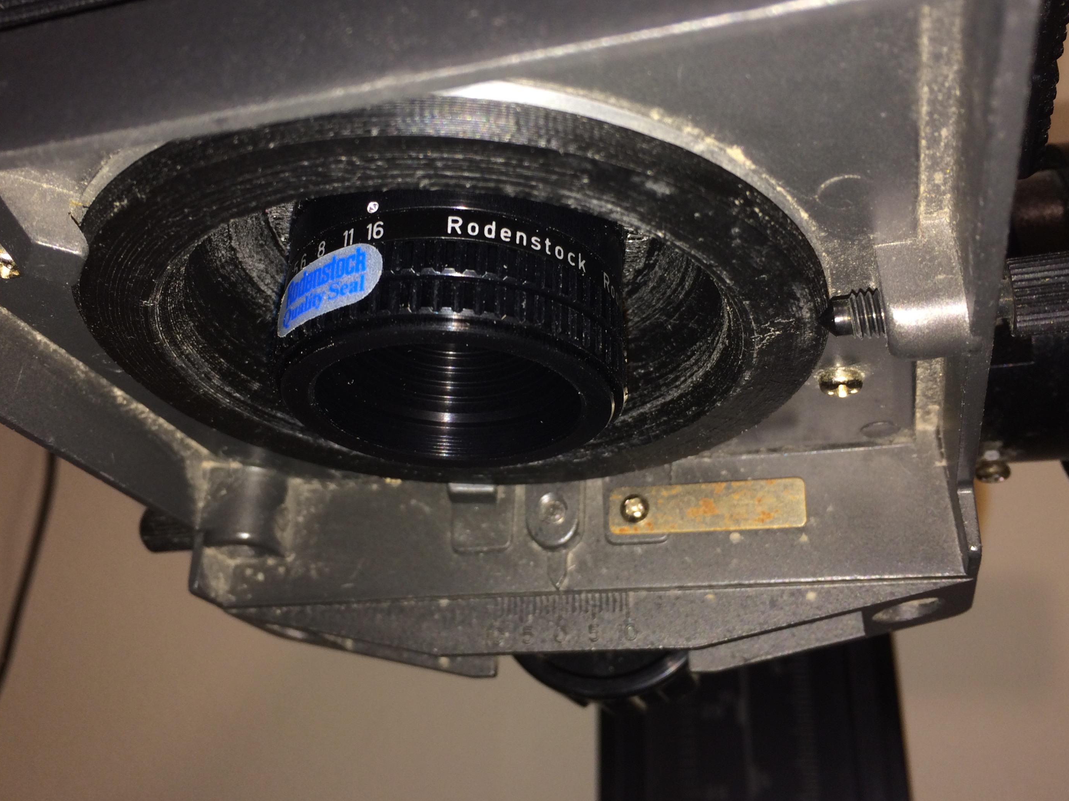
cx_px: 500
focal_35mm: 34
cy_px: 359
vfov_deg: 41.7
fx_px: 1050
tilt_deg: +28.5
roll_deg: -2.1
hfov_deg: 53.9
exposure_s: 1/85
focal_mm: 4.15
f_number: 2.2
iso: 32
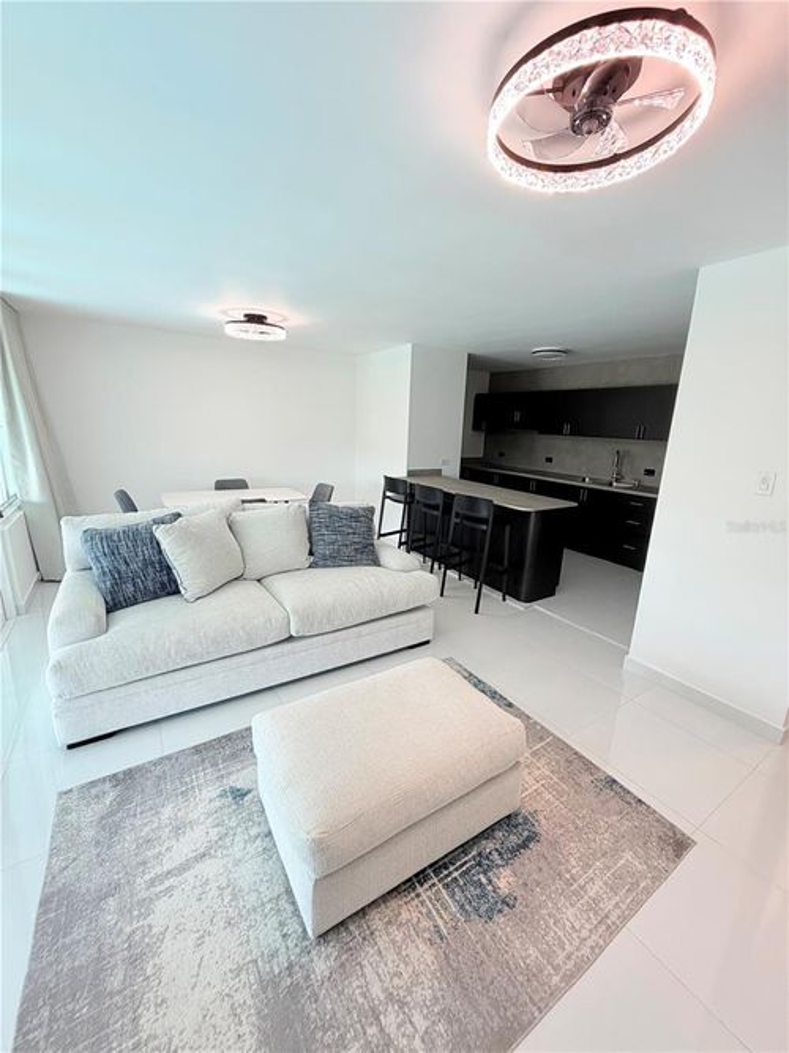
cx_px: 394
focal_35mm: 14
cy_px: 526
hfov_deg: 85.7
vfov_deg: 102.1
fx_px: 426
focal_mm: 2.22
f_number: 2.2
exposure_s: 1/121
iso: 100
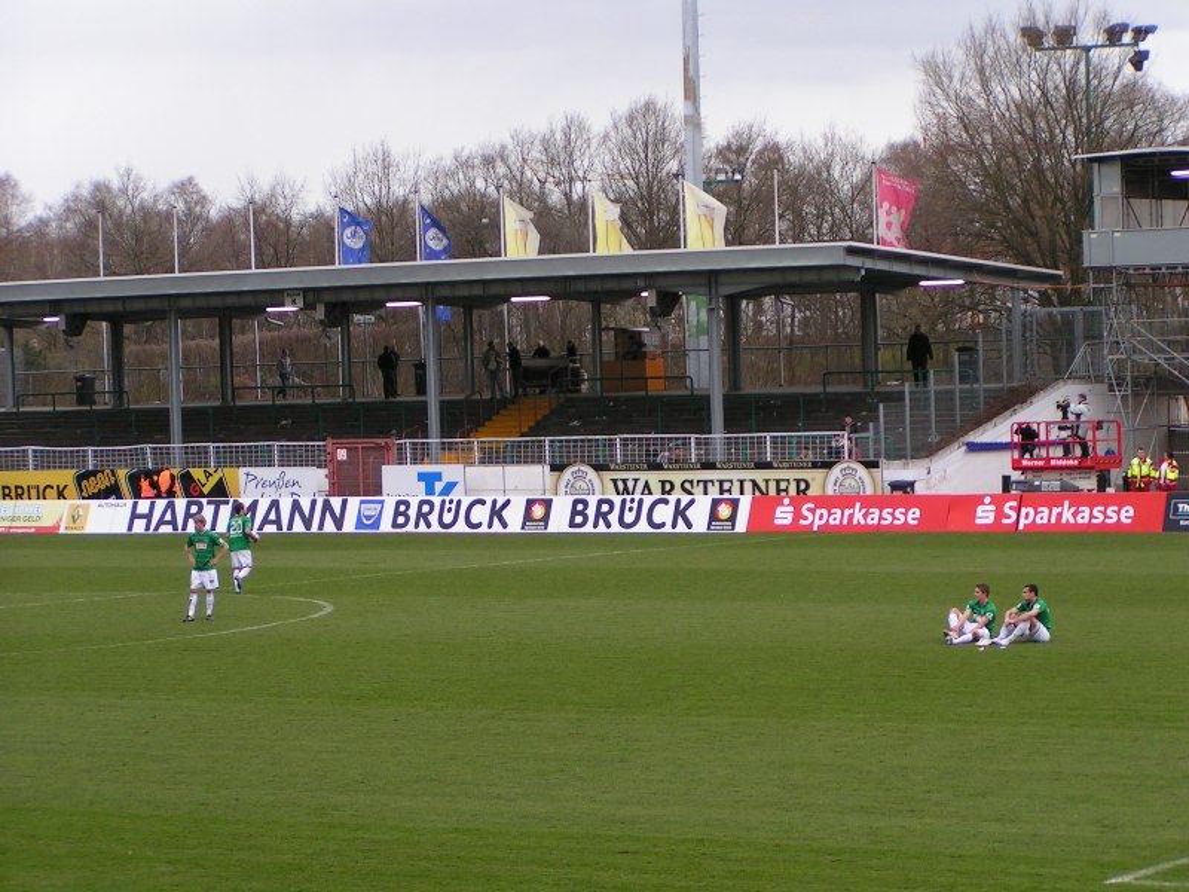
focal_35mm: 114
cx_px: 594
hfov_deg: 17.3
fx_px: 3916
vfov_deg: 13.0
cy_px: 446
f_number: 3.5
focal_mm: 17.4
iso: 50
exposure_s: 1/125
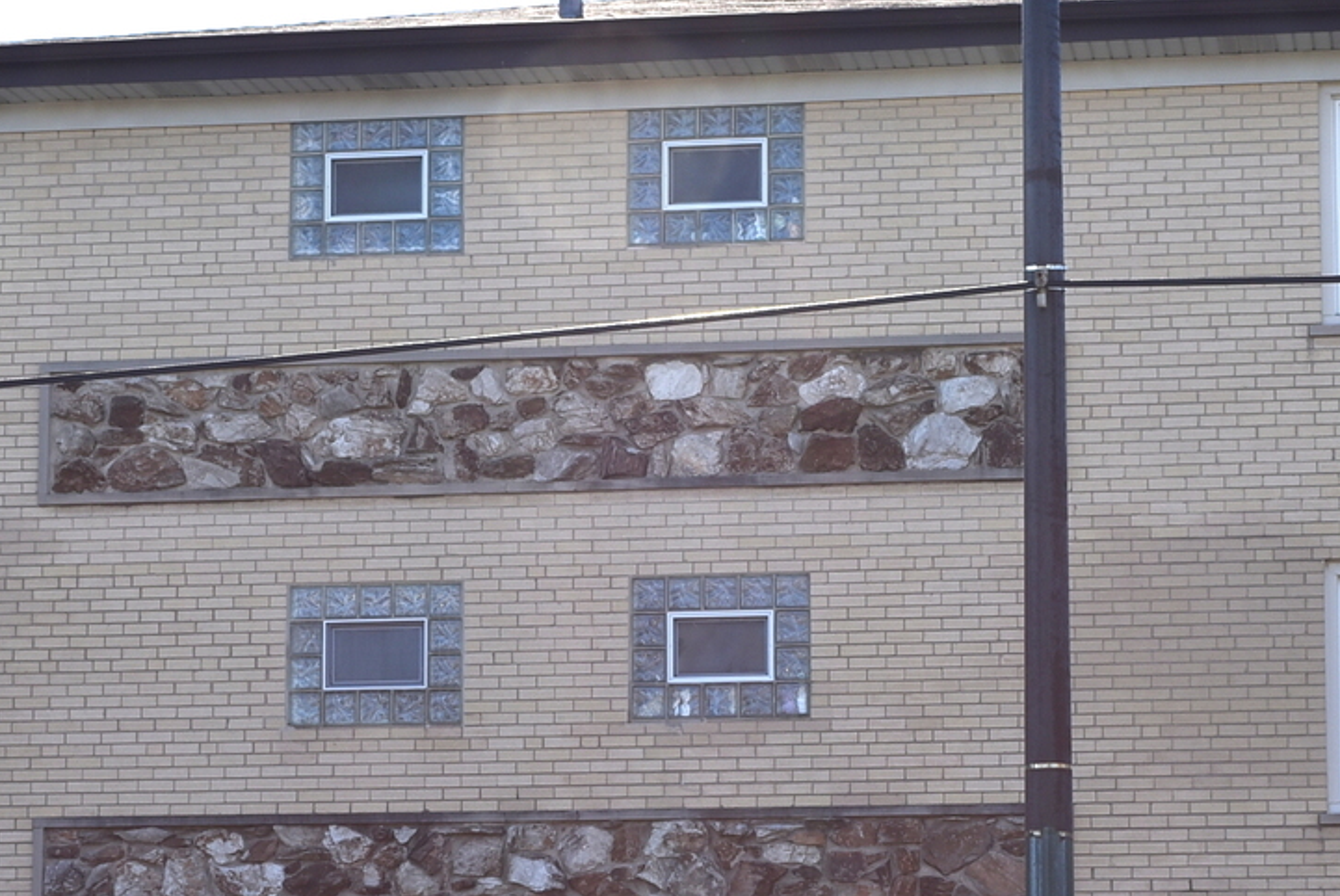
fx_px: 4507
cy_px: 764
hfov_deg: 16.9
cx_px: 697
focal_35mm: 121
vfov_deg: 11.3
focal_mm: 36
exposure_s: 1/200
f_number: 10
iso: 100
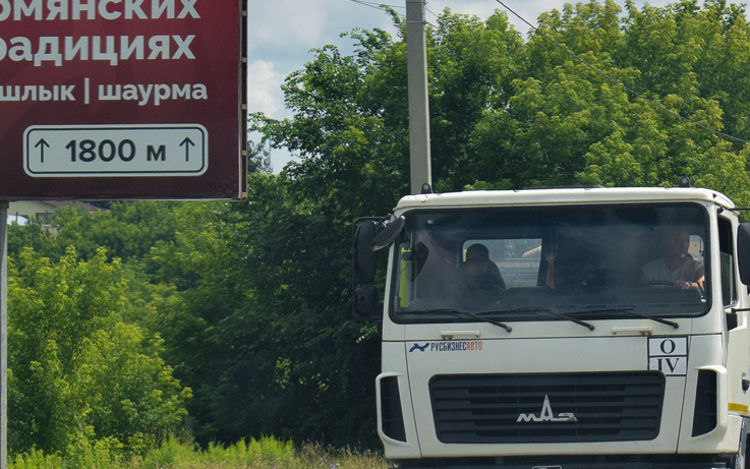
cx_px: 530
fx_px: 2797
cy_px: 295
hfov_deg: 15.2
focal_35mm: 137
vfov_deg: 9.6
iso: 400
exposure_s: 1/1250
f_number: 6.3
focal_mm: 55
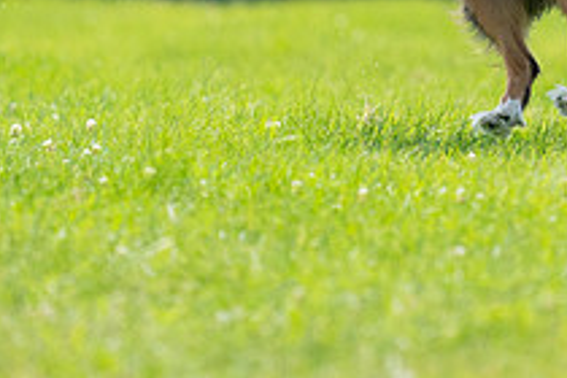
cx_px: 470
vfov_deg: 1.2
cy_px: -134
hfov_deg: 1.9
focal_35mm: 1107
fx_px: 17434
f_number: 6.3
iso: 2000
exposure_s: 1/4000
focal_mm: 400
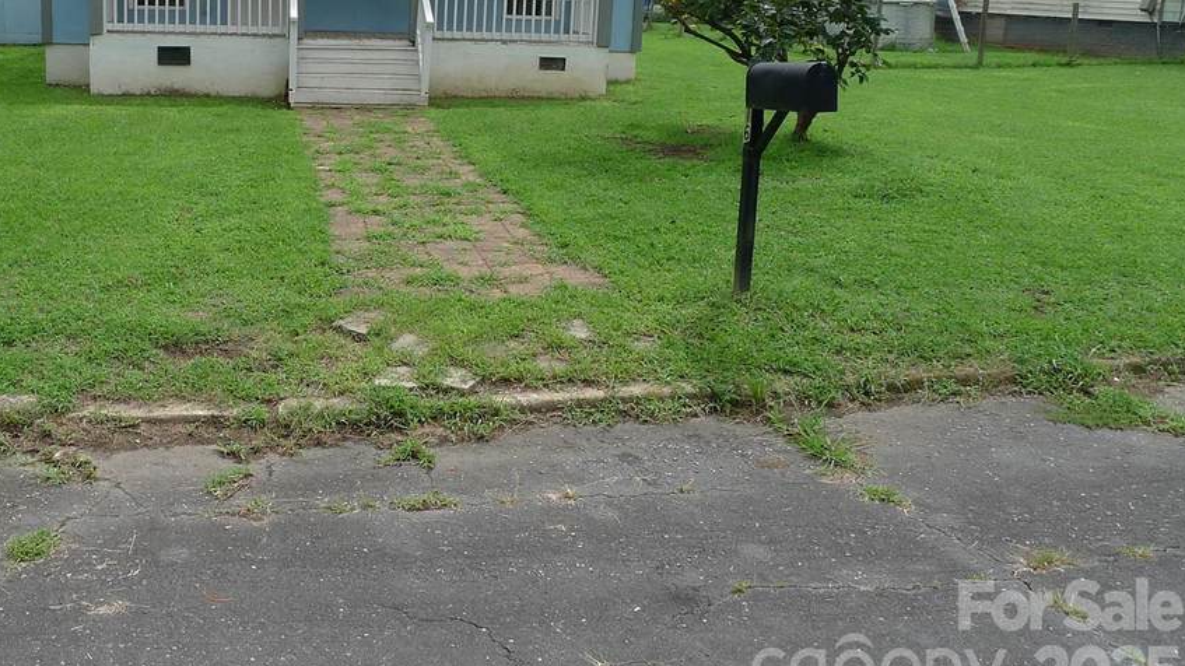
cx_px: 351
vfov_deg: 30.5
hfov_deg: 51.3
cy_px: 148
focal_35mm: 38
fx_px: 1194
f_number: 4
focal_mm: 5.1
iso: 80
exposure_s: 1/500
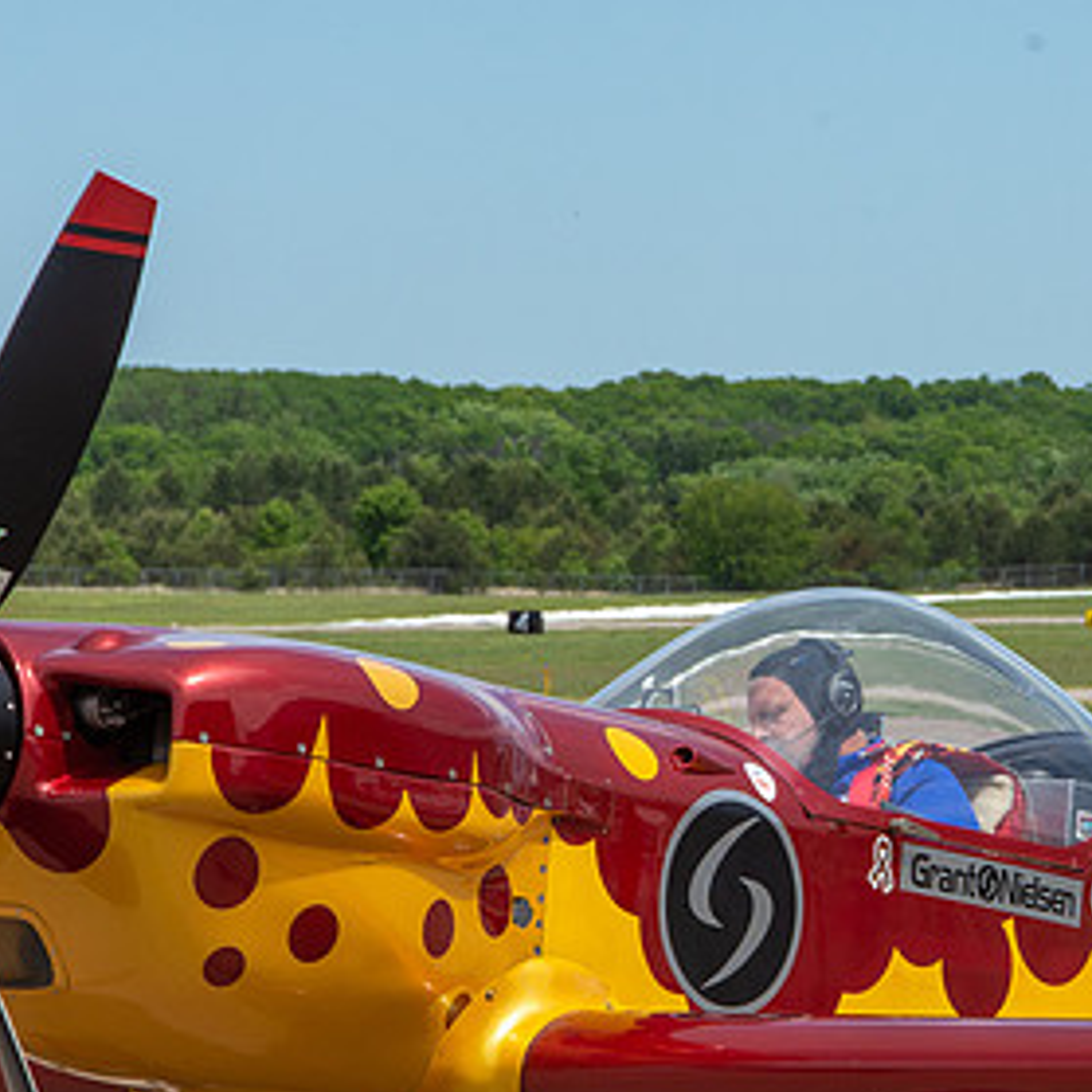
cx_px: 838
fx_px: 10600
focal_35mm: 297
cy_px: 687
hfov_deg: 5.9
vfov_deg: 5.9
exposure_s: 1/400
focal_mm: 112
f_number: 16
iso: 125
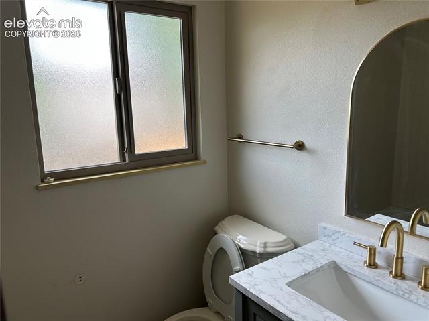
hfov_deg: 67.3
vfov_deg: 53.0
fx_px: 322
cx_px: 214
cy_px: 160
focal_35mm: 26
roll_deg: +2.1
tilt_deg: -9.8
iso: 40
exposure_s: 1/120
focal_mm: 5.7
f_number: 1.5
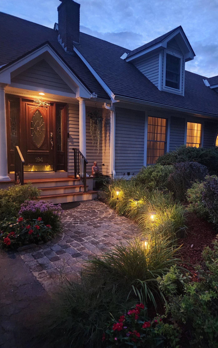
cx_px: 128
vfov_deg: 72.5
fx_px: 238
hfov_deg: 49.1
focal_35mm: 25
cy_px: 171
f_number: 1.8
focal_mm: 6.4
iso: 1250
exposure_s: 1/24
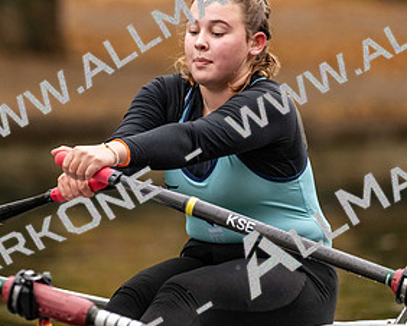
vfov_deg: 2.0
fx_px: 9306
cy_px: 162
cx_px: 120
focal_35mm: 772
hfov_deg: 2.5
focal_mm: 400
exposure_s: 1/2500
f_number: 4.5
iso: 3200
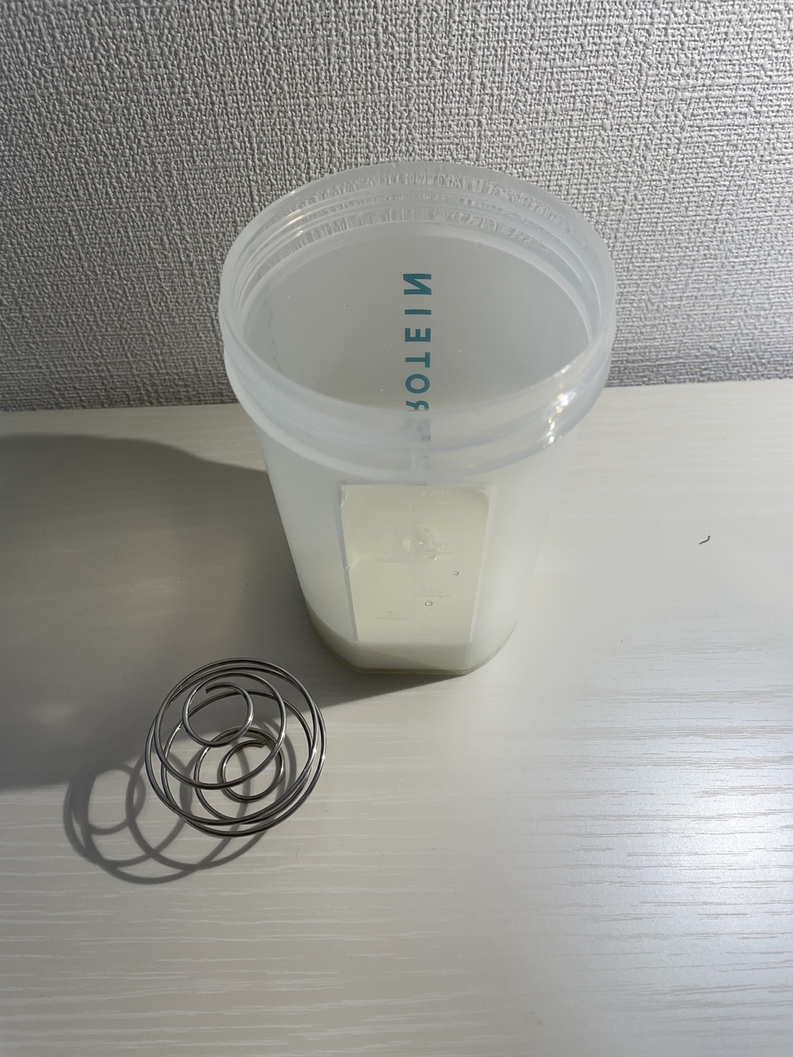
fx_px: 794
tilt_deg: -55.5
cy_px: 528
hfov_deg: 53.1
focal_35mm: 26
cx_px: 396
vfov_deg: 67.3
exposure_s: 1/125
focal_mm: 4.2
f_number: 1.6
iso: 40
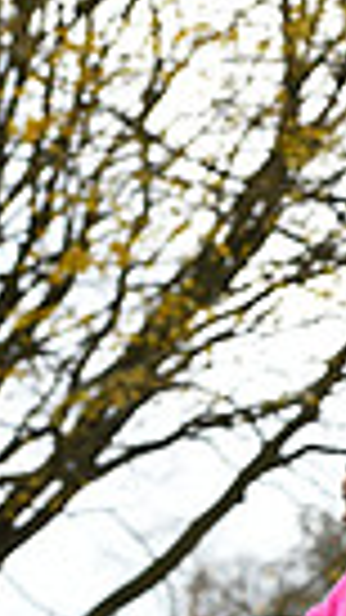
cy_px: 859
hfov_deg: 2.4
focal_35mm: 498
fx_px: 8128
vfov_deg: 4.3
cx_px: 1227
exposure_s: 1/1250
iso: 1600
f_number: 5.6
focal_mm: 112
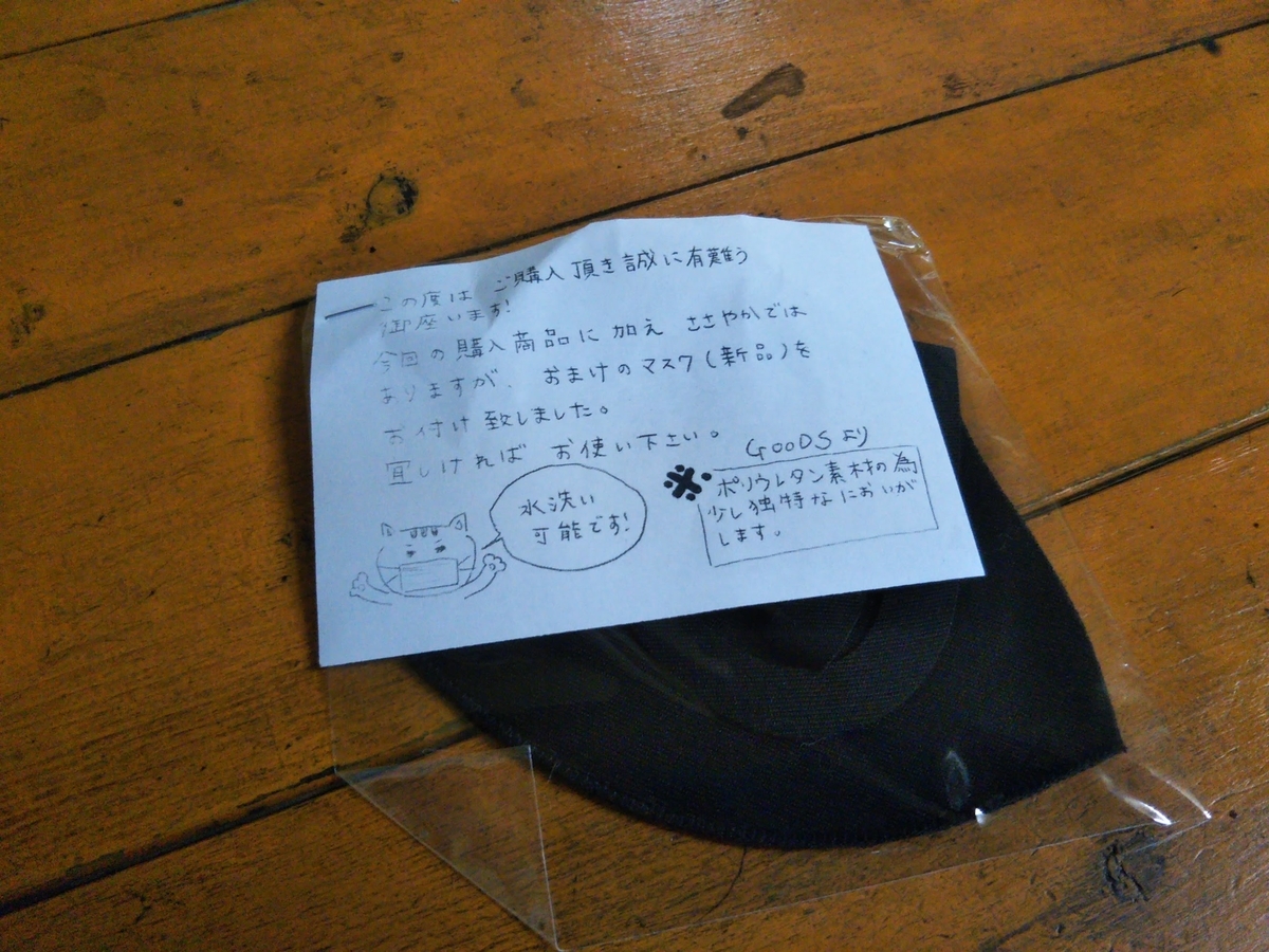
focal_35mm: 30
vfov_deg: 46.8
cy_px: 476
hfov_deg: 60.0
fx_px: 1100
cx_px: 634
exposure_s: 1/23
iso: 254
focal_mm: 4
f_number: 2.2
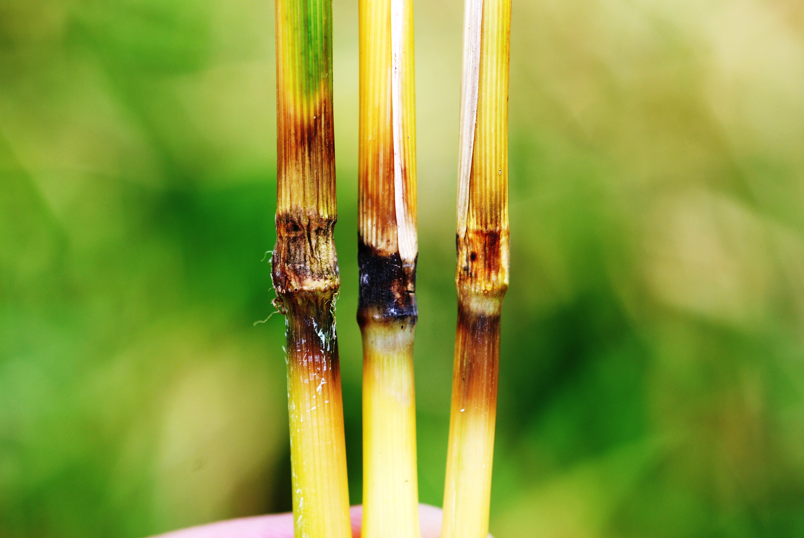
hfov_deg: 22.1
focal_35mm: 92
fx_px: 2057
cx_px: 394
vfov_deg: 14.9
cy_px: 264
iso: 100
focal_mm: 60
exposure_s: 1/125
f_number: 8
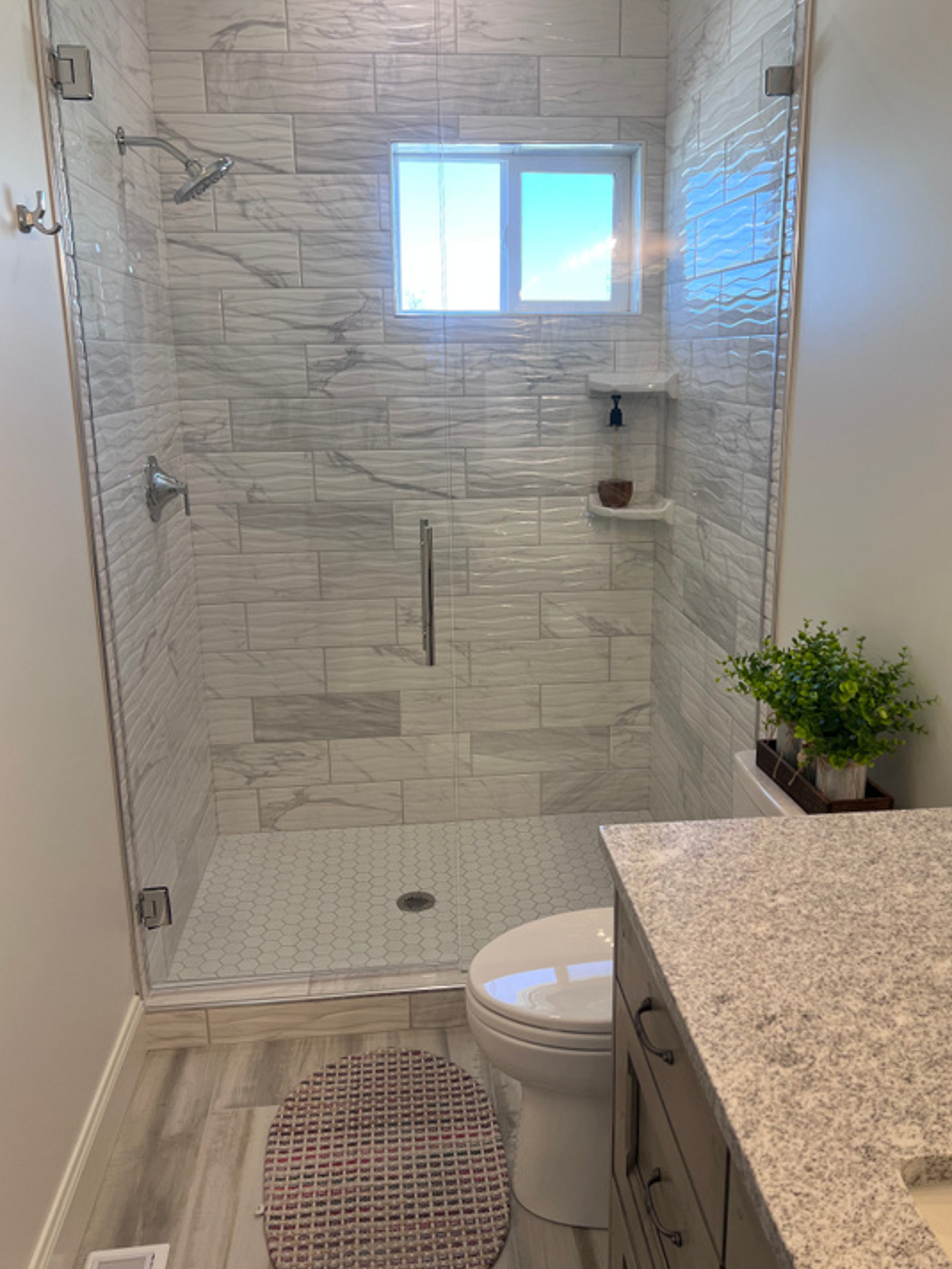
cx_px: 500
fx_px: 1026
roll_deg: +0.6
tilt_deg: -13.9
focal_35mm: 28
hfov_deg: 49.7
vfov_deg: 63.4
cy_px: 593
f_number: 1.5
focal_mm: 5.7
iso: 40
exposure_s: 1/153
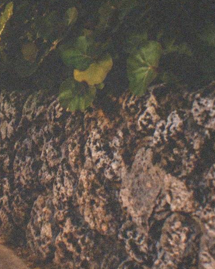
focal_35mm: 62
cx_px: 17
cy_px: 136
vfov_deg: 30.5
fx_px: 493
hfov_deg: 23.8
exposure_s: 1/125
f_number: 2.8
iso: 4000
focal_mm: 40
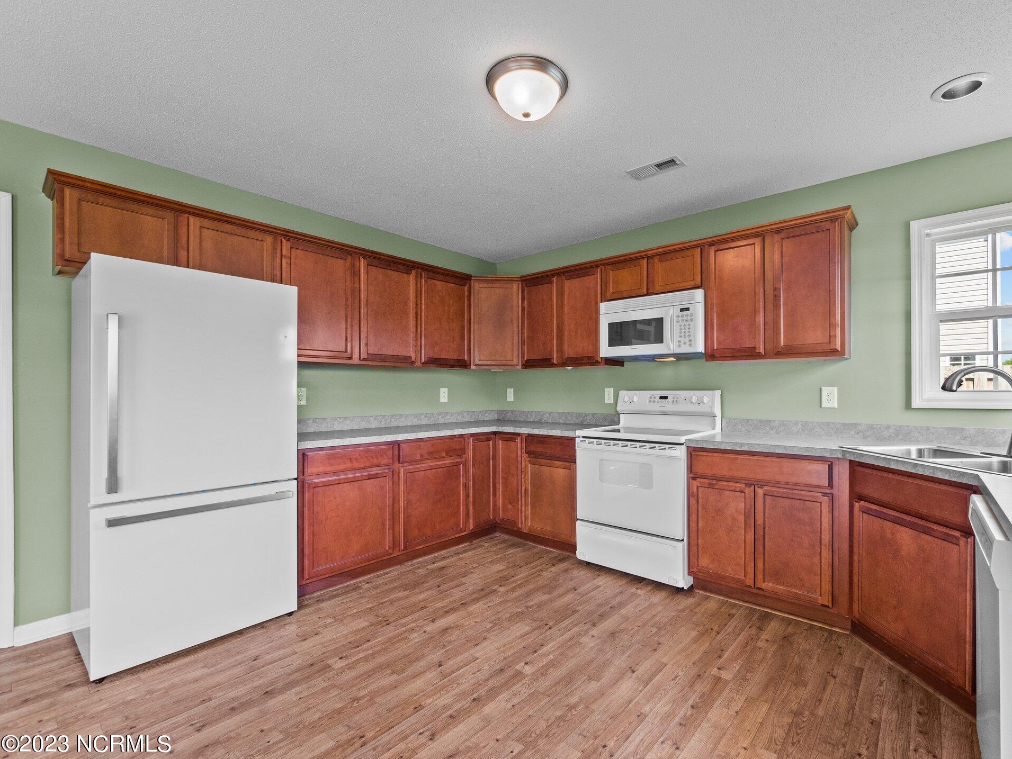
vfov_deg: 81.8
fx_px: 439
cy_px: 374
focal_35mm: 15
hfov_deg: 98.0
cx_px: 541
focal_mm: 7
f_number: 4
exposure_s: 1/30
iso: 400
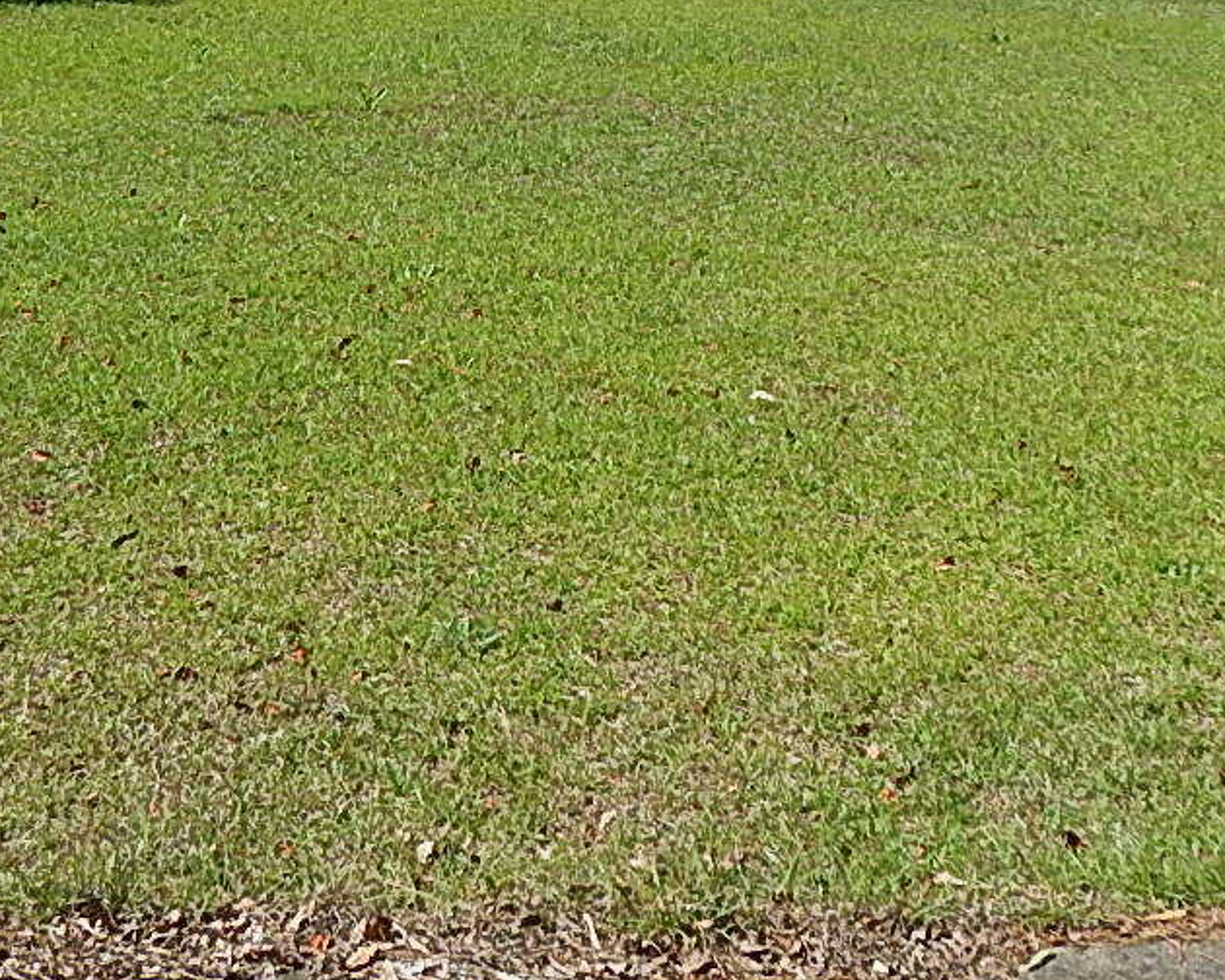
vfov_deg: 24.3
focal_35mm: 57
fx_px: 2067
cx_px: 754
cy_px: -181
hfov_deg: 32.9
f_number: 3
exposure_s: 1/1500
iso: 125
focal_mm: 4
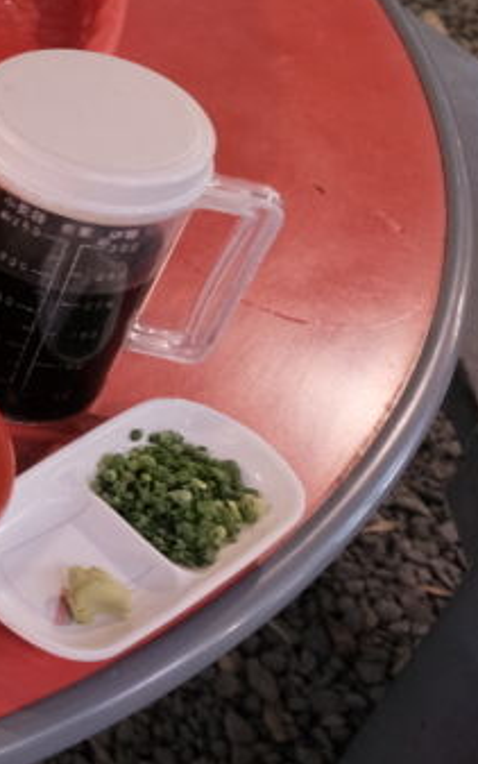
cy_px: 112
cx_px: -630
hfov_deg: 14.3
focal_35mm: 65
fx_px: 1353
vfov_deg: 30.4
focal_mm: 13.8
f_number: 4
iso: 2000
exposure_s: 1/20
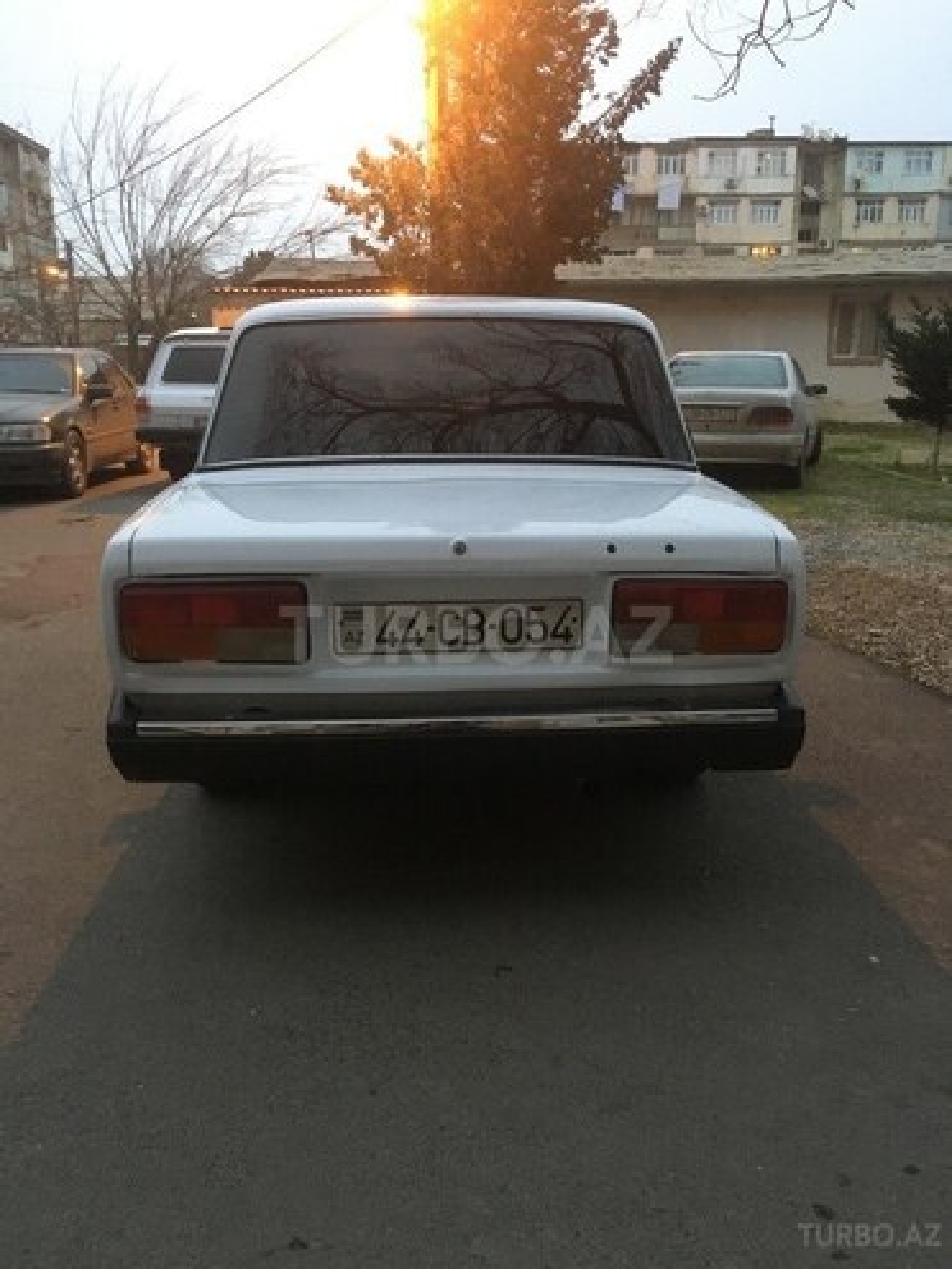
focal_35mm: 29
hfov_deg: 48.2
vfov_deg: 61.7
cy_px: 634
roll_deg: -0.5
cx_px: 476
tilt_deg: -14.0
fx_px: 1063
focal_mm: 4.15
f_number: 2.2
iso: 250
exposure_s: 1/17
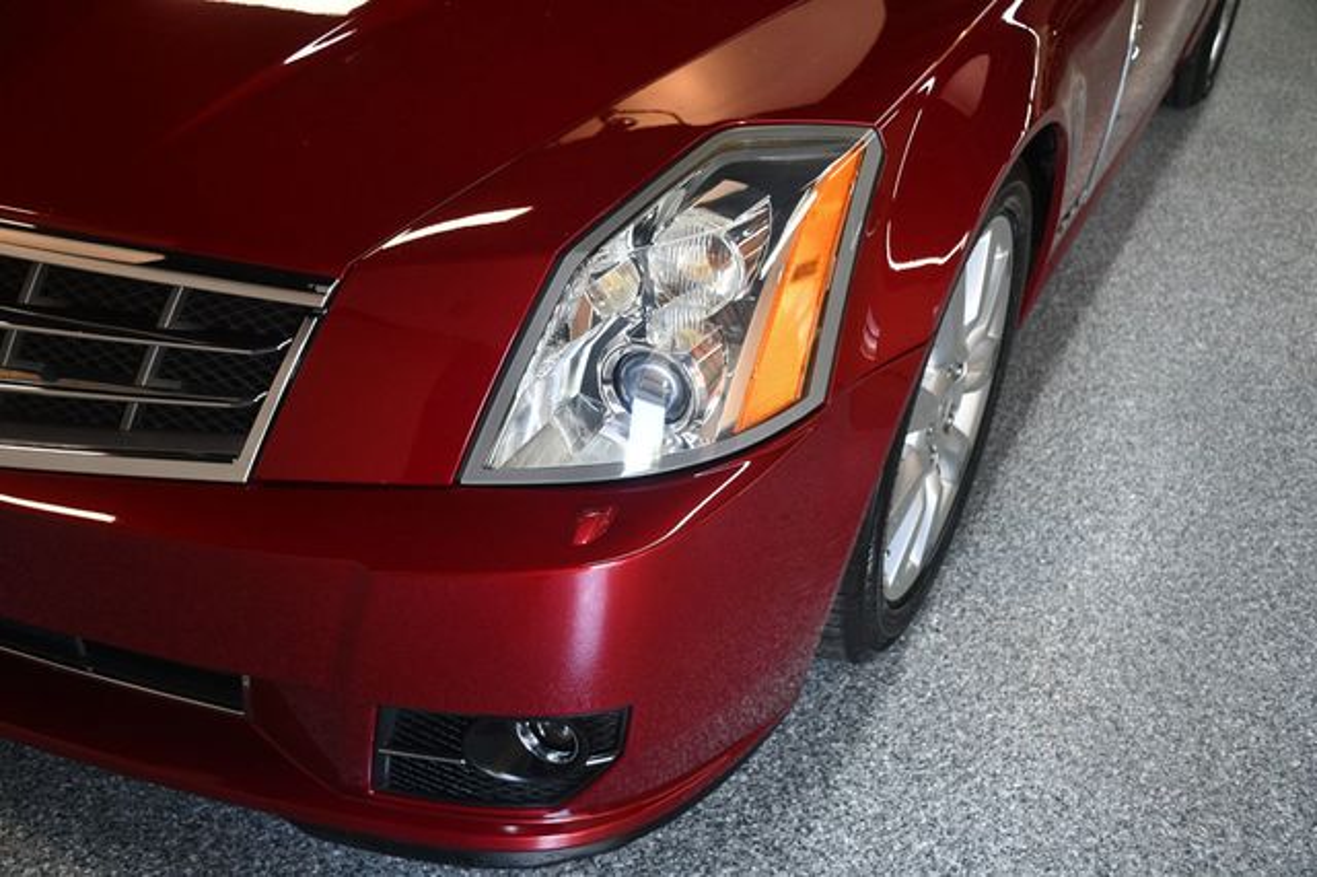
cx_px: 658
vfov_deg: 36.8
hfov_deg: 53.2
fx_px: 1316
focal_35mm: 36
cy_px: 438
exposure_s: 1/160
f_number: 3.8
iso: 800
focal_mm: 24
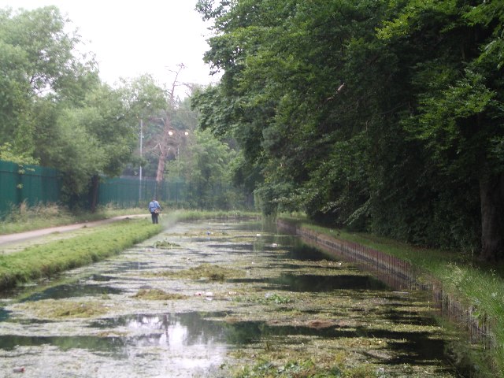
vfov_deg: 16.8
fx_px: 1281
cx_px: 252
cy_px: 189
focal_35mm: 88
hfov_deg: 22.3
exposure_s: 1/60
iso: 100
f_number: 4.4
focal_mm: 14.6
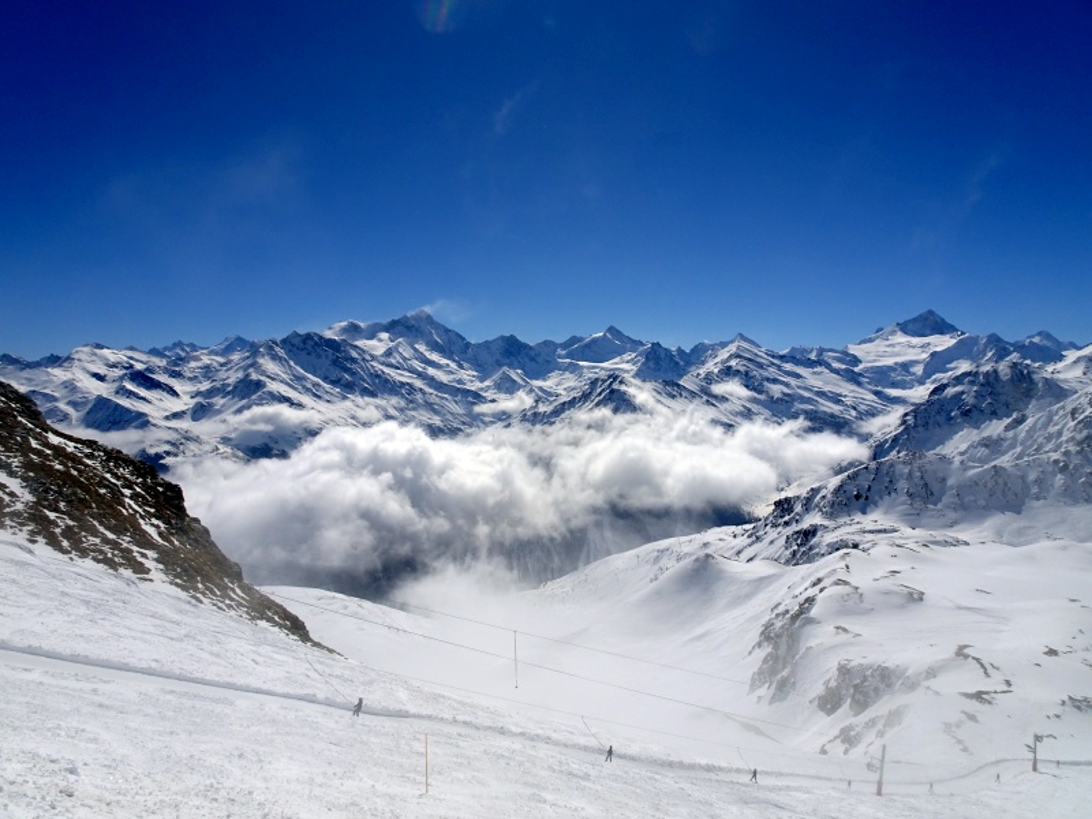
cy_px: 410
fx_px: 757
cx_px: 546
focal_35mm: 24
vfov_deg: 56.8
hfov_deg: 71.6
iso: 80
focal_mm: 4.1
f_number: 4.5
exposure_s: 1/2000
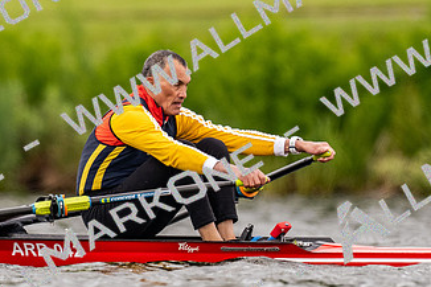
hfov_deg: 1.3
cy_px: 139
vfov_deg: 0.9
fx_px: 19133
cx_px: 223
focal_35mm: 1599
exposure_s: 1/2500
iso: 720
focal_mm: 600
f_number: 4
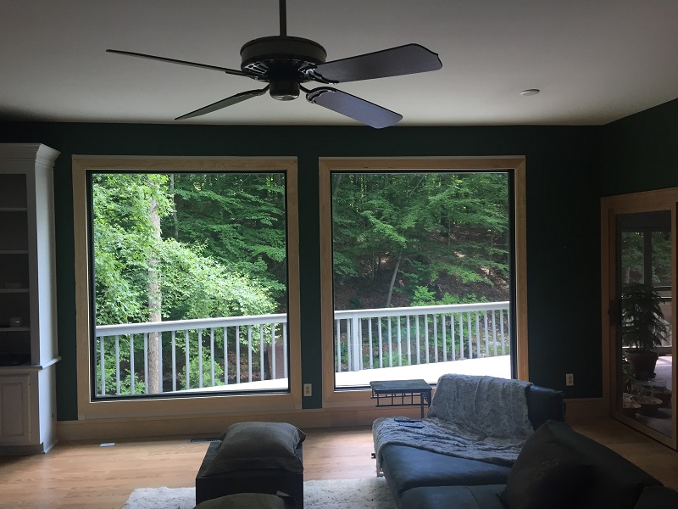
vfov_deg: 48.2
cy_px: 254
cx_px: 339
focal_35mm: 29
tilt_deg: -3.2
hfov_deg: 61.7
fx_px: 568
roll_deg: -0.1
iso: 32
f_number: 2.2
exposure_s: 1/30
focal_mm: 4.15
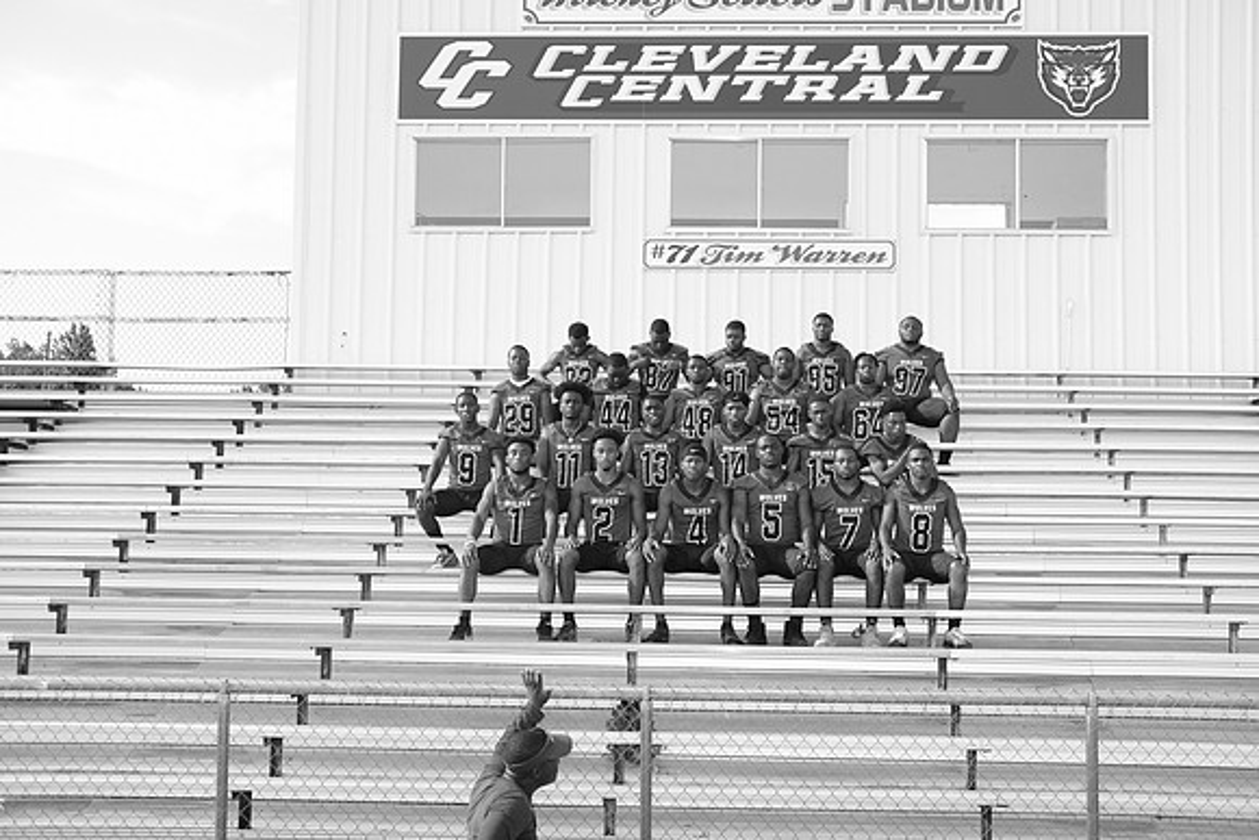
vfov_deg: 25.5
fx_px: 1854
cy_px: 420
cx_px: 630
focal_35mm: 53
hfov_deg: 37.5
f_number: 4
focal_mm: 35
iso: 200
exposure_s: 1/400
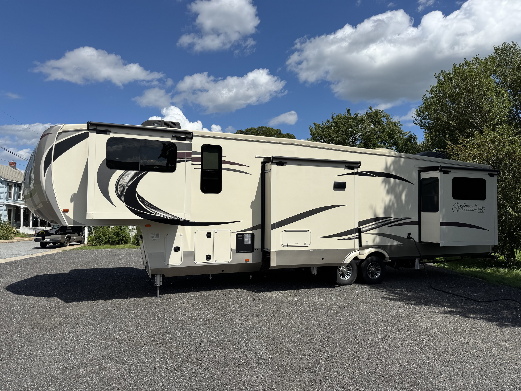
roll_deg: -1.7
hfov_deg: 71.6
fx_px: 361
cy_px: 196
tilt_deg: +2.6
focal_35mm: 24
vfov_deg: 56.8
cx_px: 260
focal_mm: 6.76
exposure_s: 1/5348
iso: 80
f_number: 1.78
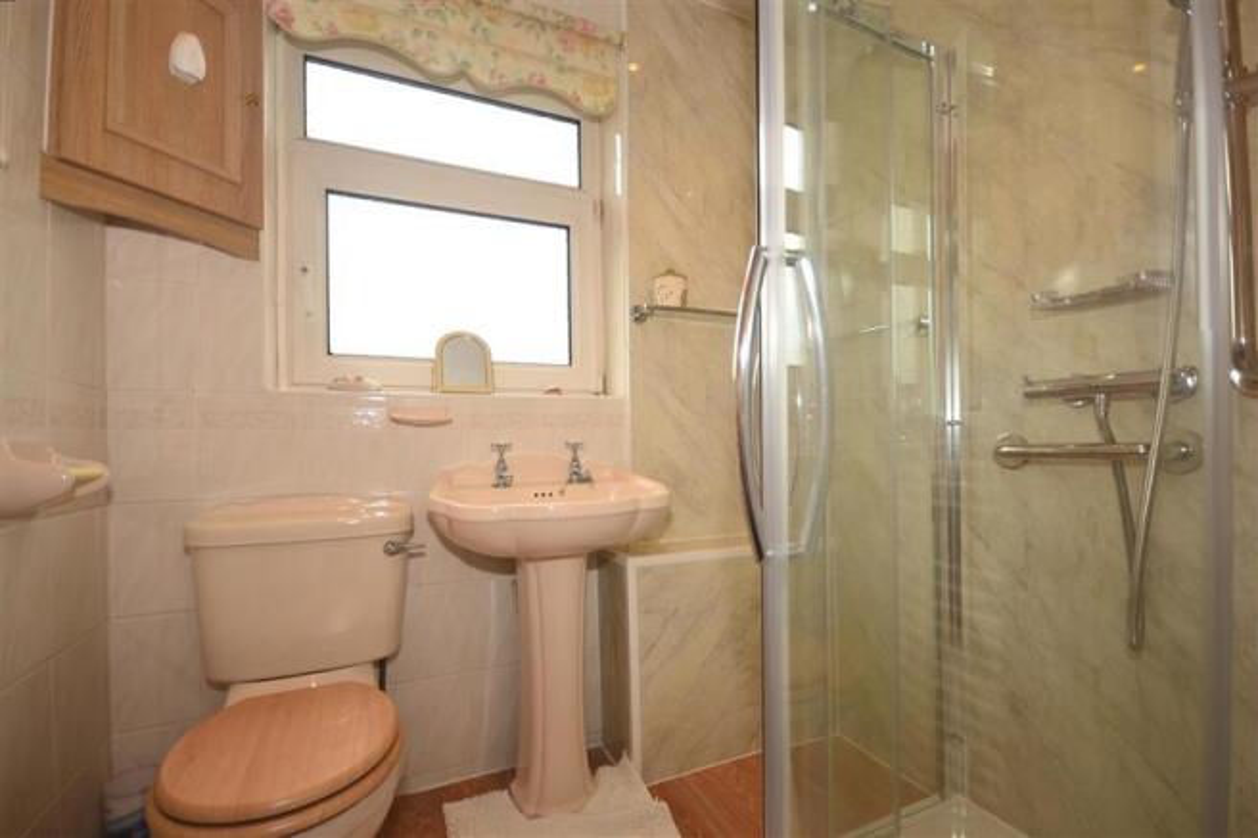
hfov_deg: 100.4
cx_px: 629
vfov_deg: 77.3
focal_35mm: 15
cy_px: 419
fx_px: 524
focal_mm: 10
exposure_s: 1/125
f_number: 5
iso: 200
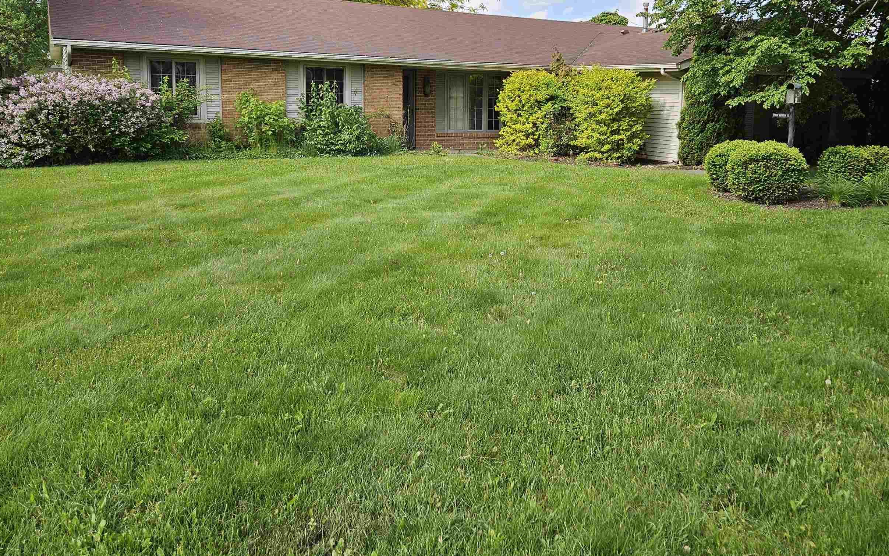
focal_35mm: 31
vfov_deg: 40.2
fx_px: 751
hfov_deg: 60.9
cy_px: 194
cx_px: 518
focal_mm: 5.4
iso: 25
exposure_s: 1/616
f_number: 1.8
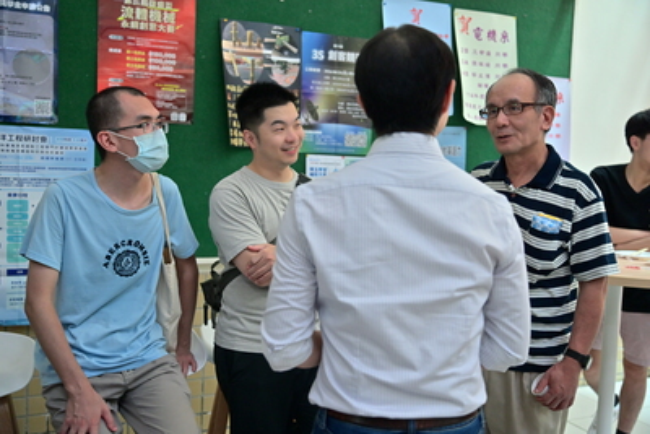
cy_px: 217
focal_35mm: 36
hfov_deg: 53.1
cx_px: 325
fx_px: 650
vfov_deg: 36.9
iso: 1600
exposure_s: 1/125
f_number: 2.8
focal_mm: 36
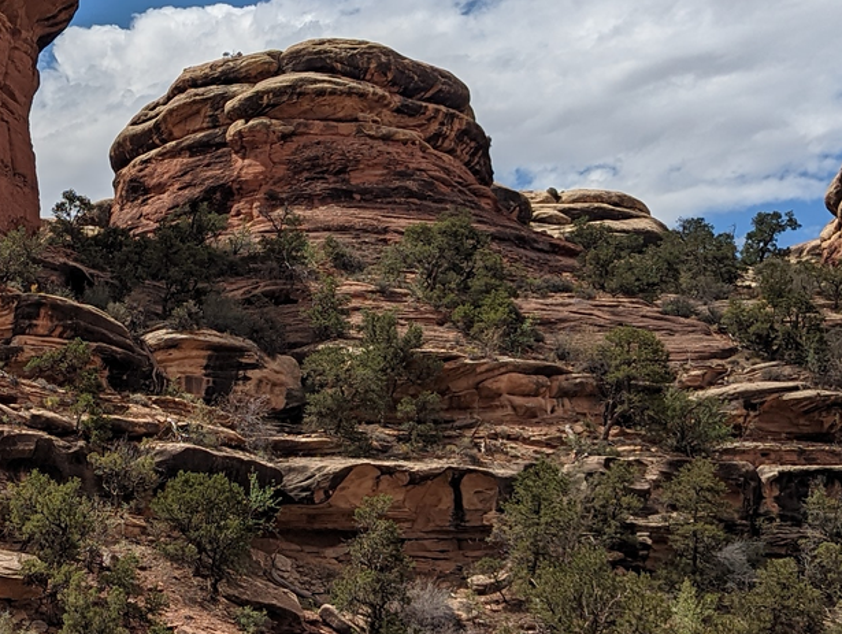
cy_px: 364
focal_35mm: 78
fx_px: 1900
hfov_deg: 24.6
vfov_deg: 18.9
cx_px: 189
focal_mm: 6.81
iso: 43
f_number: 1.85
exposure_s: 1/4184
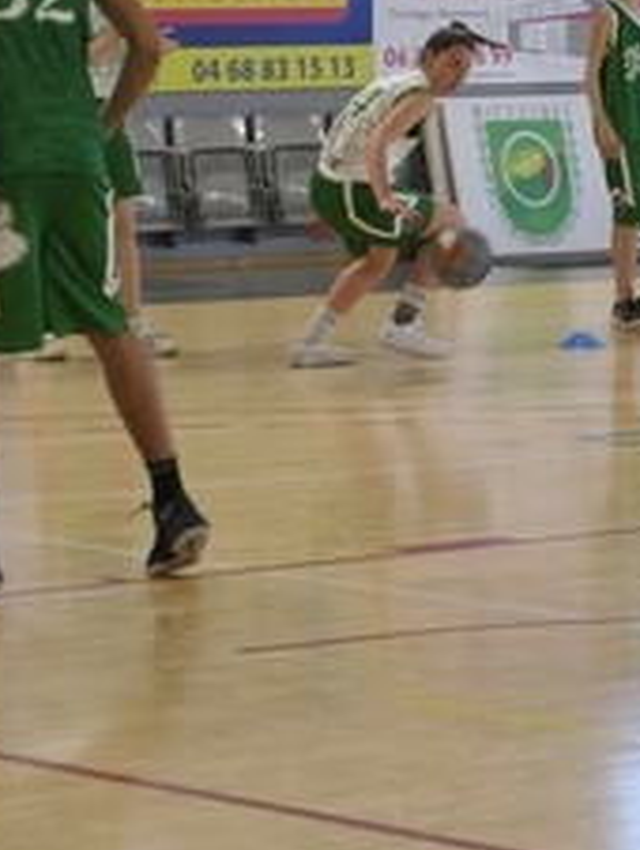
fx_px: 5290
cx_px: 787
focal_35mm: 215
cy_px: 248
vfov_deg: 9.2
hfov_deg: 6.9
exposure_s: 1/125
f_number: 2.8
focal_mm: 25.6
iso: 640
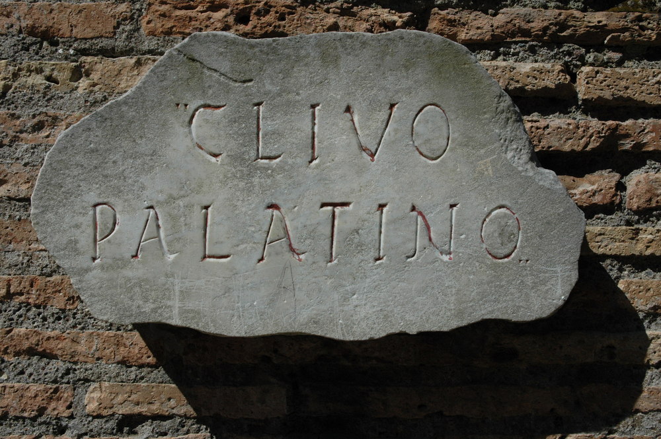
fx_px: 688
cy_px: 220
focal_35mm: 38
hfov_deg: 51.3
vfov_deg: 35.4
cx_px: 330
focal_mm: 25
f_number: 13
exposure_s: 1/640
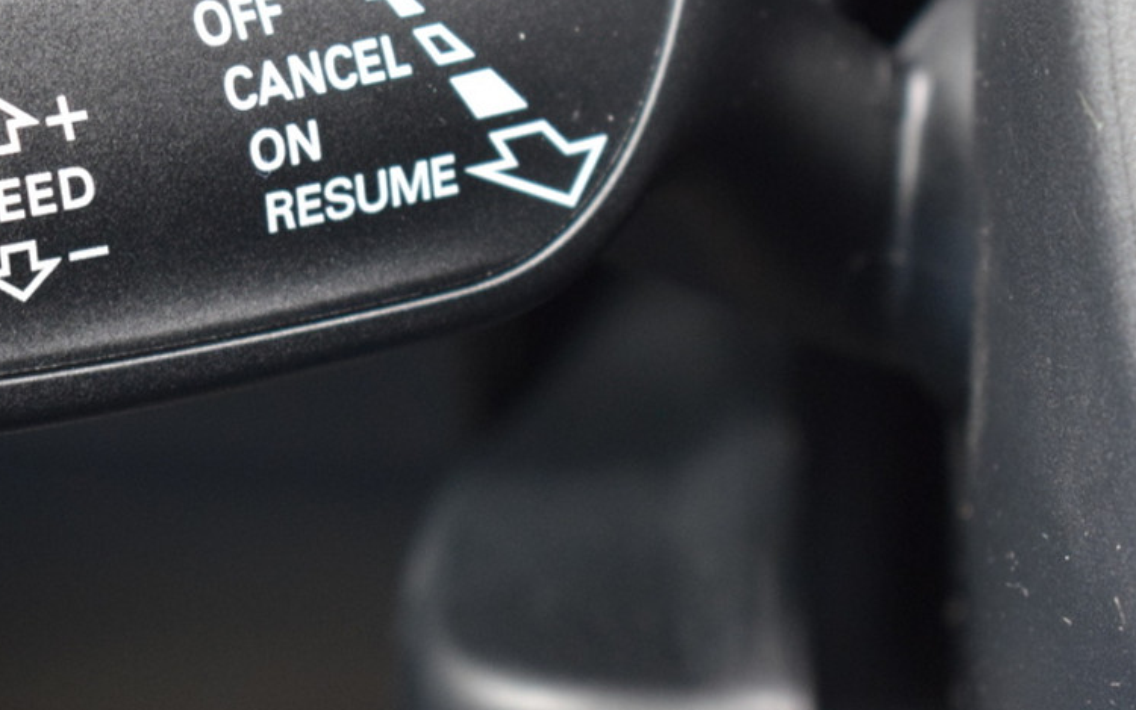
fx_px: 4860
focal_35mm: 157
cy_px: 70
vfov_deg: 8.3
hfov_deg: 13.2
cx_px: 80
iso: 1600
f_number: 5.6
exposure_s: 1/60
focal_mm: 55
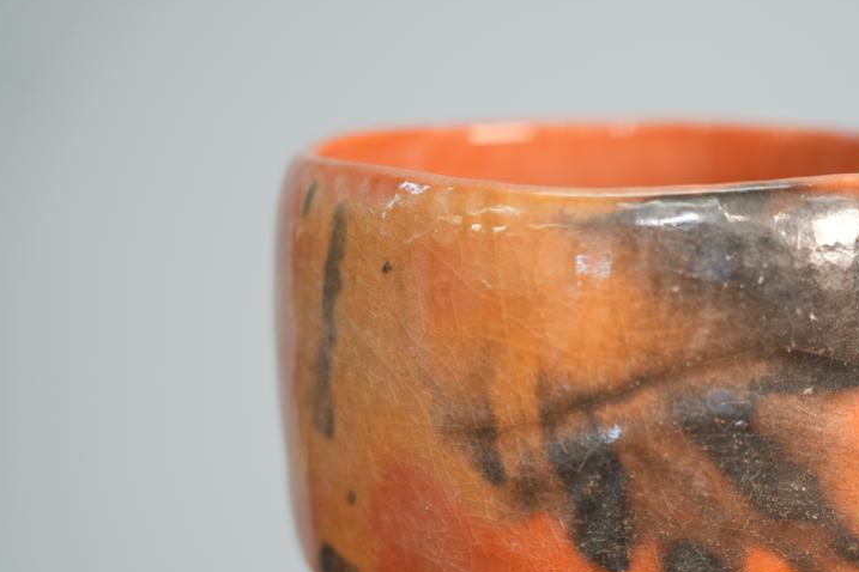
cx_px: 642
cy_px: 397
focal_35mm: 136
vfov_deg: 10.1
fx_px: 3245
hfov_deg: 15.0
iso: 1000
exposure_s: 1/100
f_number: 4
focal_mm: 90
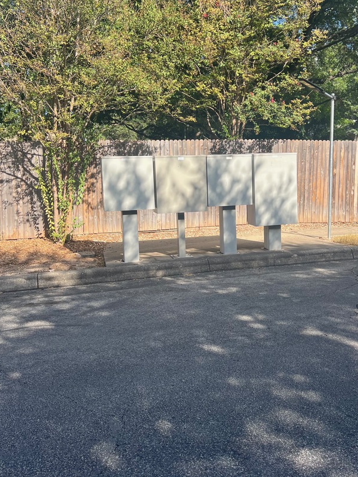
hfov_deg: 40.4
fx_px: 482
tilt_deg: -1.9
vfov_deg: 52.5
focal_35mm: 35
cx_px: 224
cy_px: 218
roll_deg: +1.0
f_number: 1.5
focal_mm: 5.7
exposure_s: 1/1645
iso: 50
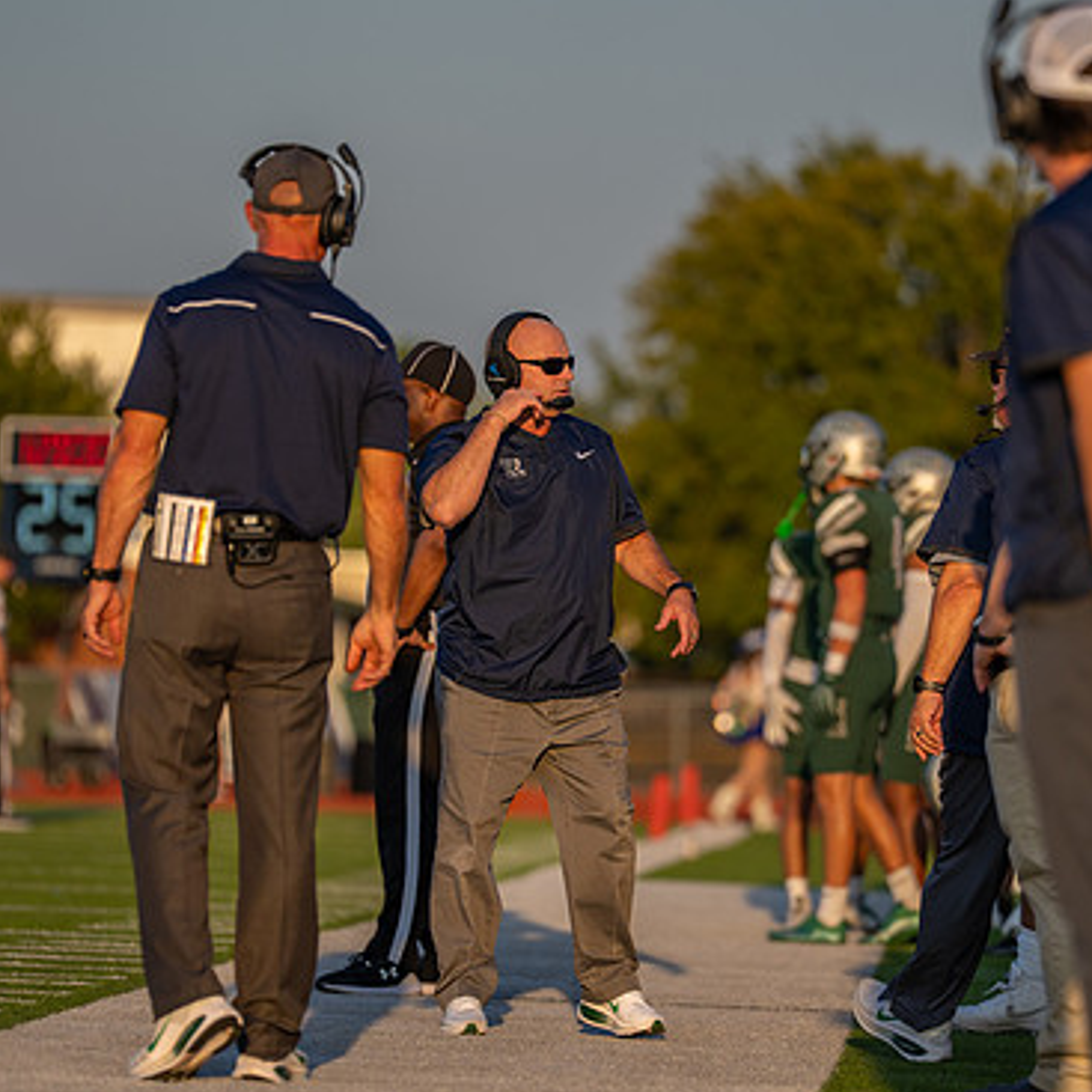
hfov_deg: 5.9
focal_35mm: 298
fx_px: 10636
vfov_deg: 5.9
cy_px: 569
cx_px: 590
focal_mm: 200
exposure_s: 1/1600
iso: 125
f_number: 2.8
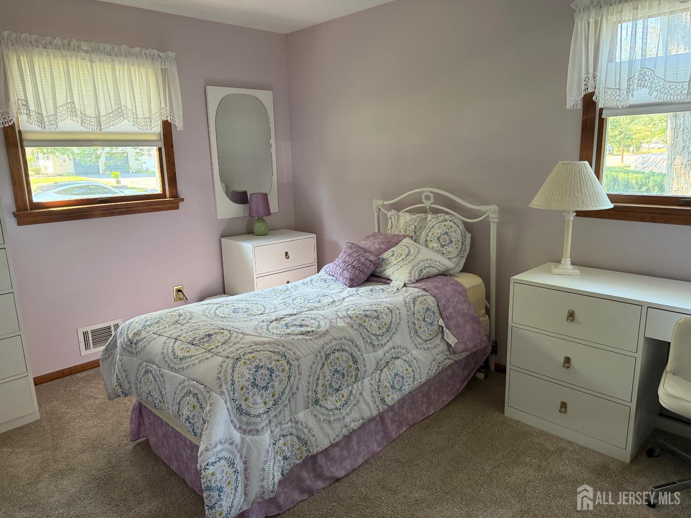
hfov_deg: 71.6
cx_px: 346
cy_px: 259
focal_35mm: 24
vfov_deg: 56.8
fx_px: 479
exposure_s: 1/60
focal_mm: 6.76
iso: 320
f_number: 1.78
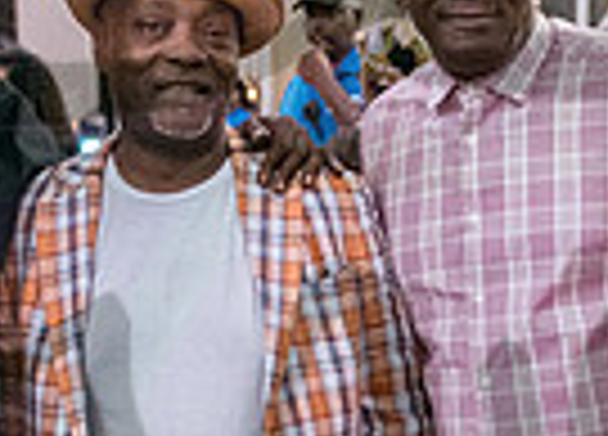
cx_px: 372
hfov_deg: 15.5
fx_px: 2232
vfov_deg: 11.1
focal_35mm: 129
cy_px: 378
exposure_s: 1/200
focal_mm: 26
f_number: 2.8
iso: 10000
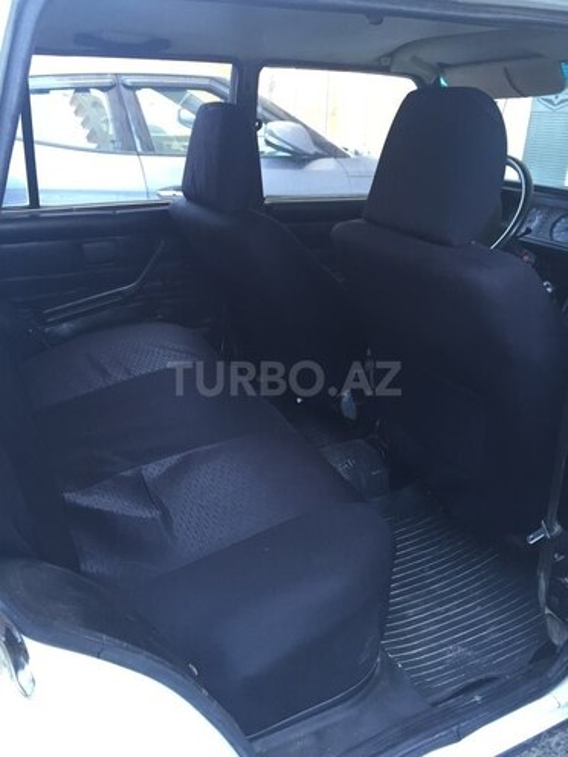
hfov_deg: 48.2
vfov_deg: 61.7
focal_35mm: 29
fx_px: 634
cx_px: 284
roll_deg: -2.6
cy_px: 378
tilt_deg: -23.6
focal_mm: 4.15
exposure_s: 1/33
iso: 64
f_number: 2.2
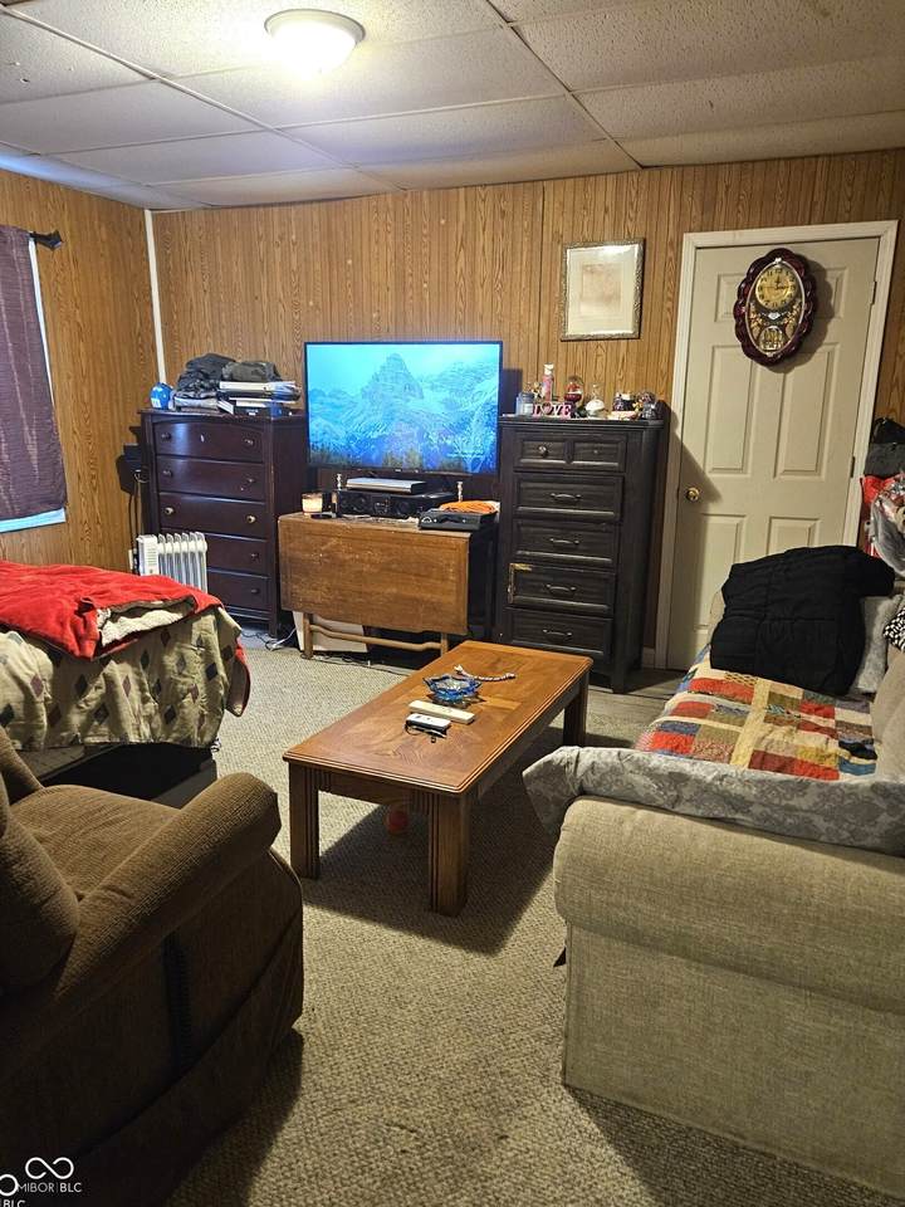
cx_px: 452
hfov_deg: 58.9
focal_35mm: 23
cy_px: 604
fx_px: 802
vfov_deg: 73.9
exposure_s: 1/27
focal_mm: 5.4
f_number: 1.8
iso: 640
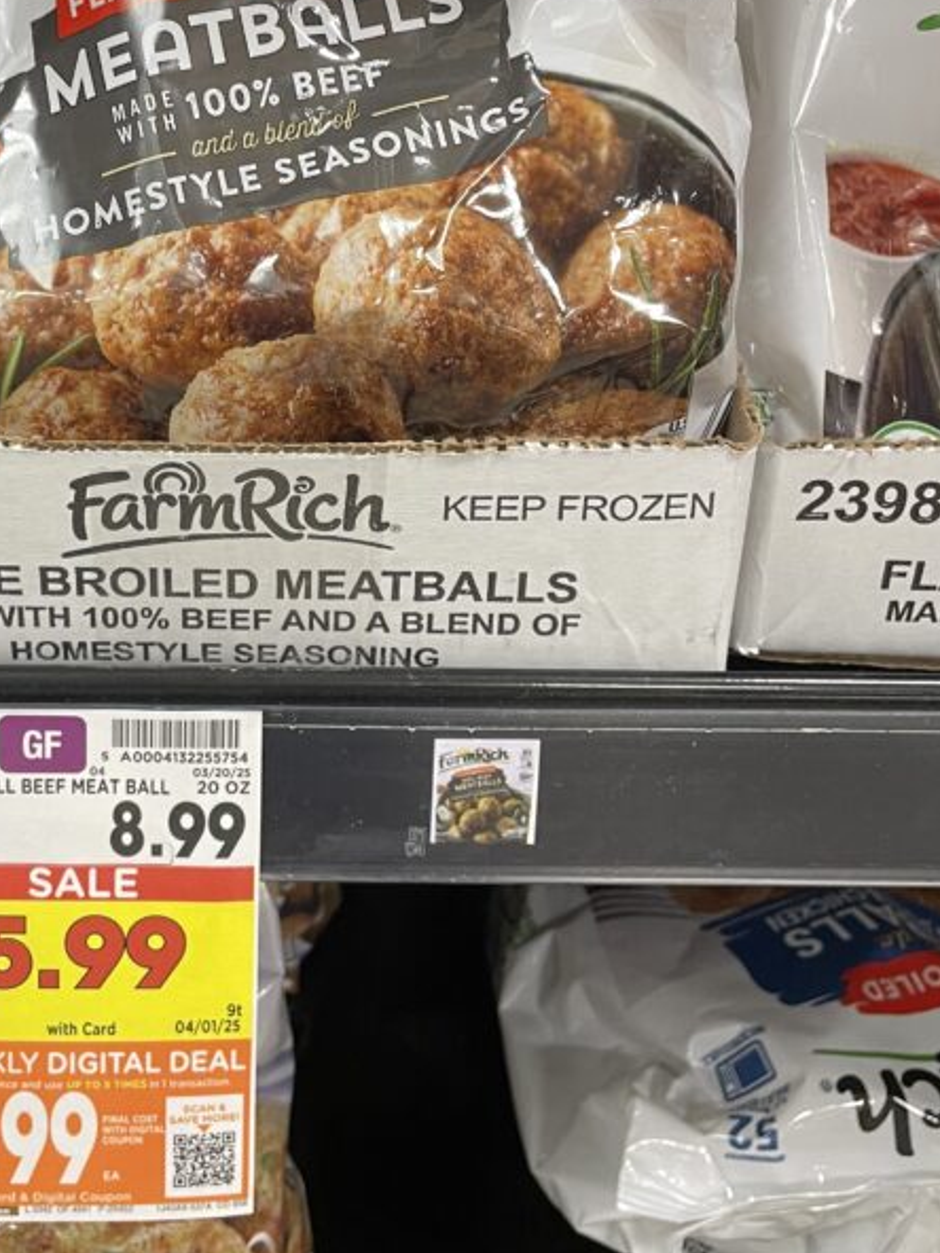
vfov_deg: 41.3
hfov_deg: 31.5
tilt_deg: -23.5
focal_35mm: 45
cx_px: 212
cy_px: 375
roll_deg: -0.7
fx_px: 1629
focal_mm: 4.2
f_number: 1.6
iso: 100
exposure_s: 1/41
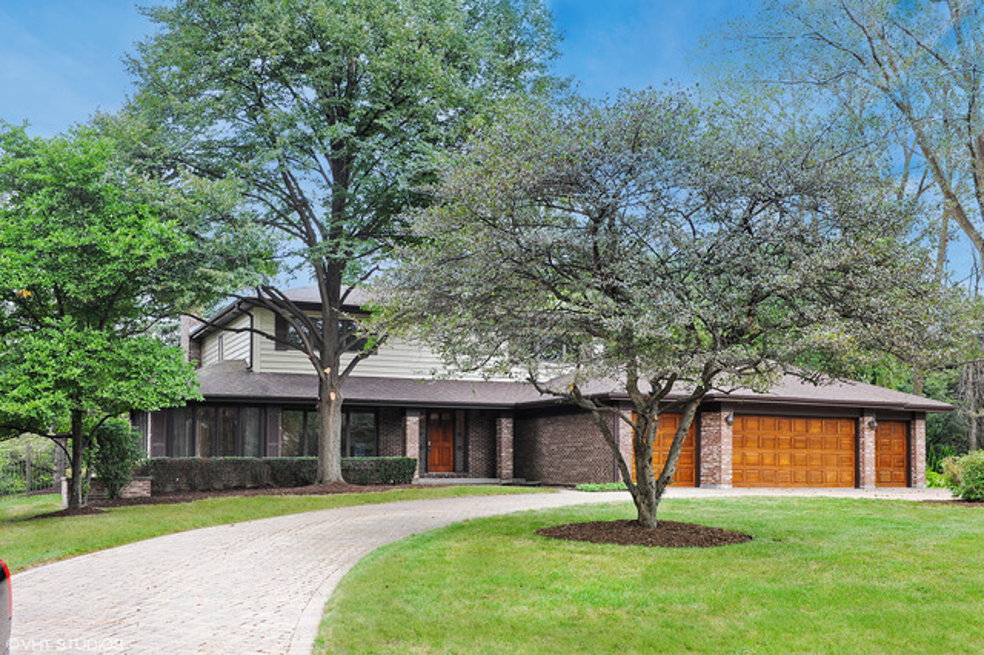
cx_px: 492
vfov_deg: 36.8
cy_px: 328
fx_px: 983
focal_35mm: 36
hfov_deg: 53.2
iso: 200
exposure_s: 1/50
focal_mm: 36
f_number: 8
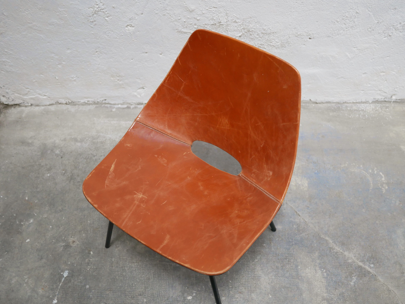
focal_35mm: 40
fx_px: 468
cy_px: 152
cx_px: 202
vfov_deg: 36.0
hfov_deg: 46.8
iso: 800
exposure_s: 1/60
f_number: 1.7
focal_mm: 20
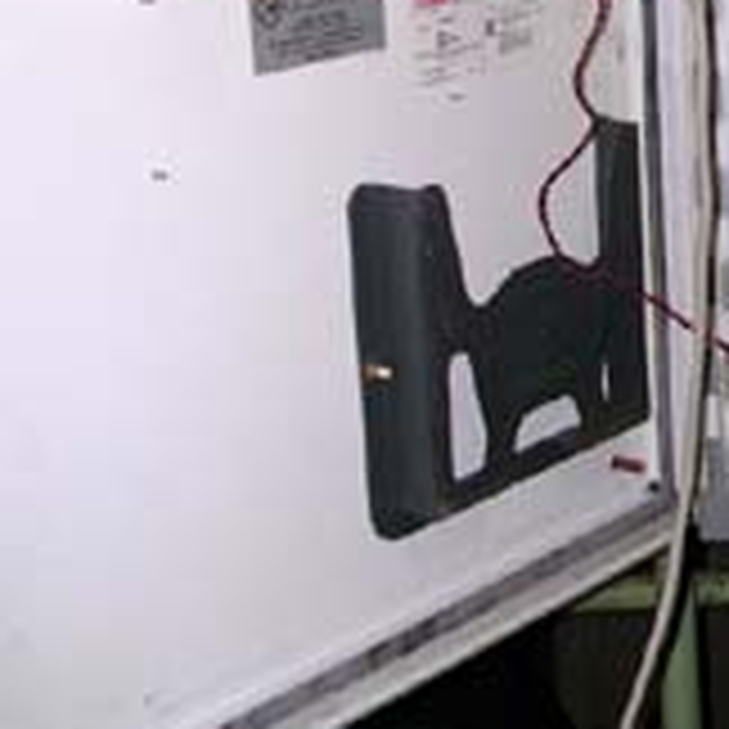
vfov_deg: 19.4
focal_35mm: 87
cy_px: 14
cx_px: 900
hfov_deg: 18.8
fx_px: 2073
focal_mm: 5.6
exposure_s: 1/60
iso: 100
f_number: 2.7
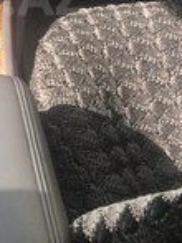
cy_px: -3
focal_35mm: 98
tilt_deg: -37.6
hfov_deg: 14.5
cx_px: -43
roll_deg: -4.0
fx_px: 688
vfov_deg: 19.4
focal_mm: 4.15
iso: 25
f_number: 2.2
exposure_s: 1/100
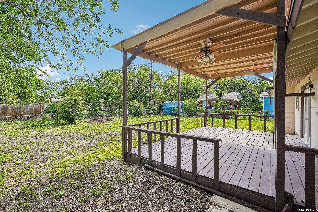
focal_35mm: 16
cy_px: 106
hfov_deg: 95.0
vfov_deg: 72.1
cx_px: 159
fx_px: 146
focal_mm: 16.5
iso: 100
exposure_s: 1/100
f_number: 8
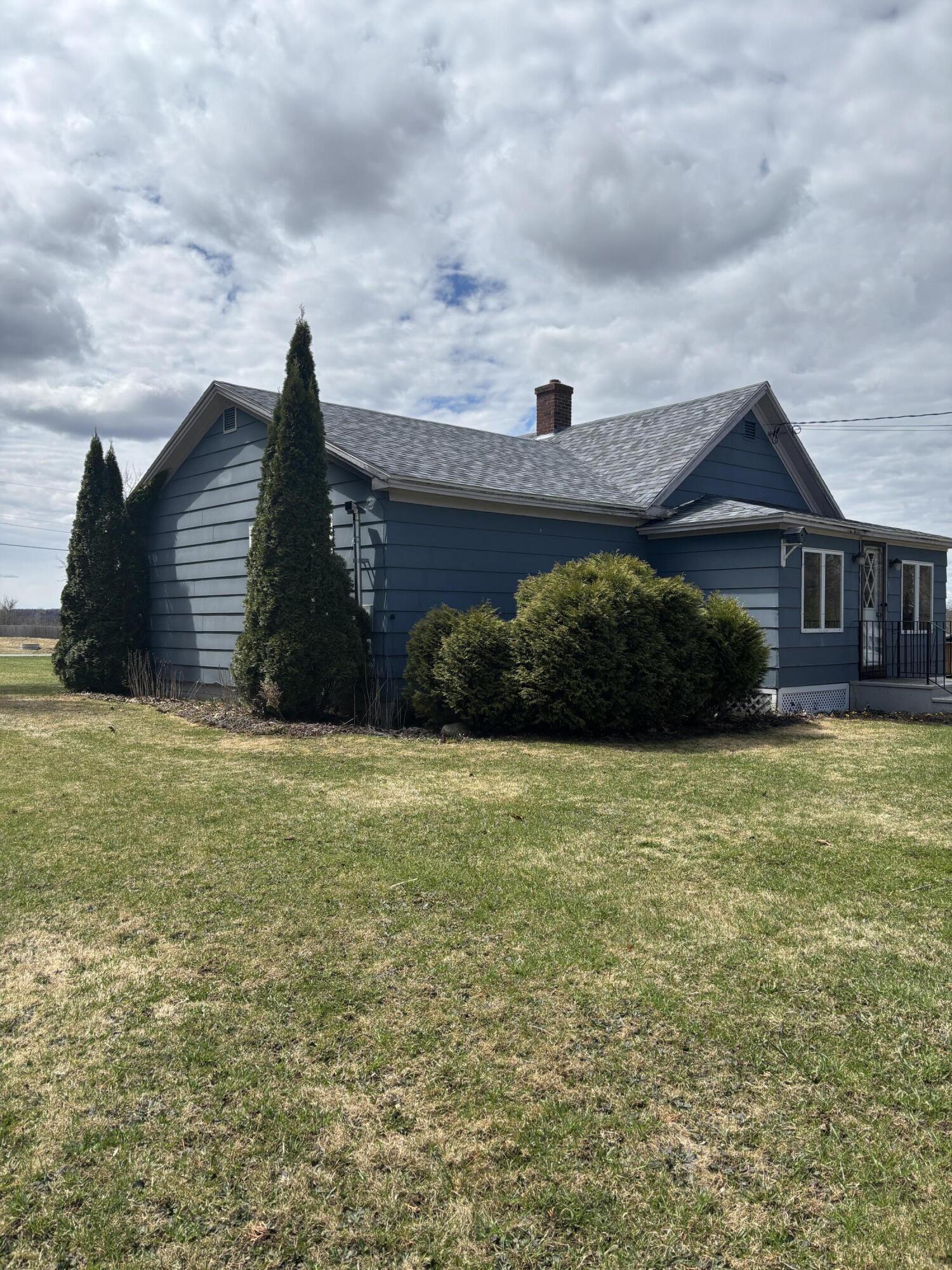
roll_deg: -1.0
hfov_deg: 53.1
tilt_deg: -1.9
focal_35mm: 26
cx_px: 476
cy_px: 635
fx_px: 953
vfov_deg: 67.3
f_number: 1.6
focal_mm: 5.96
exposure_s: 1/5076
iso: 50
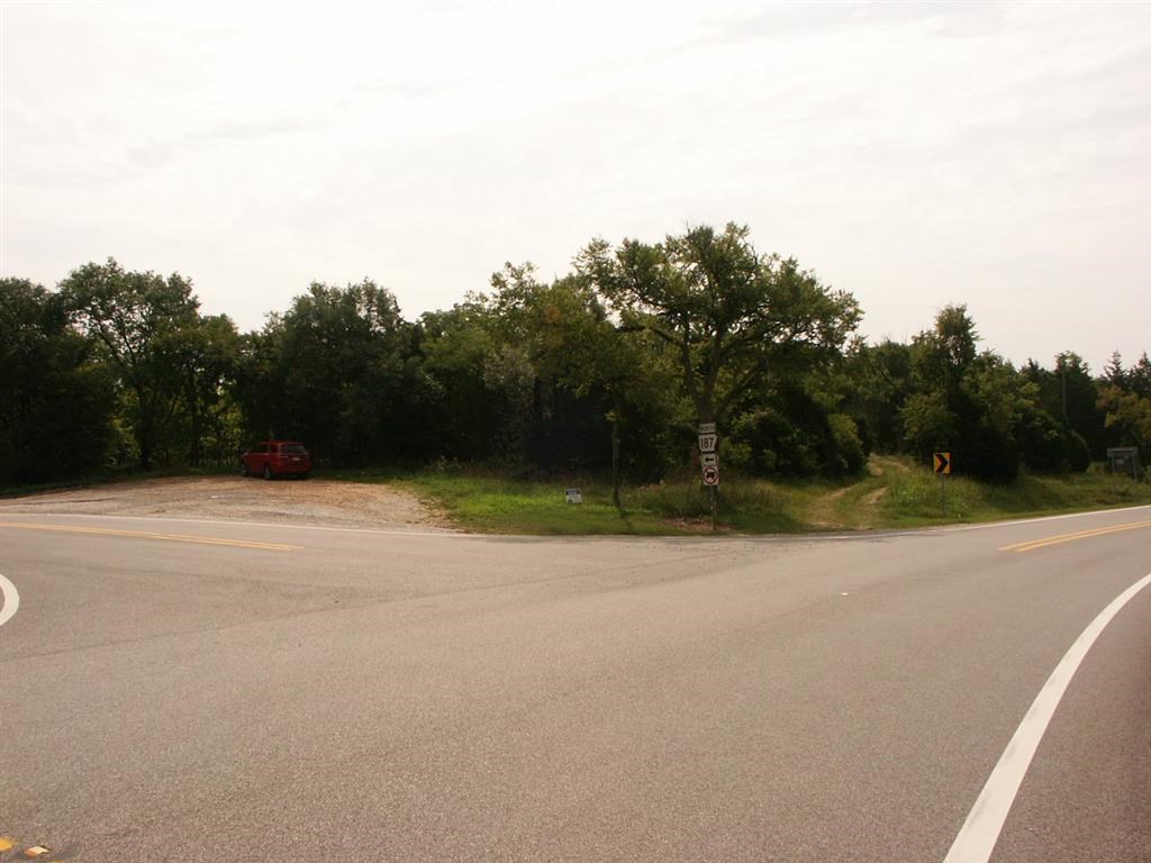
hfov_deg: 63.4
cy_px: 432
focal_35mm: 28
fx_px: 931
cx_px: 576
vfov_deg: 49.7
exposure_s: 1/500
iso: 100
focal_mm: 7.21
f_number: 8
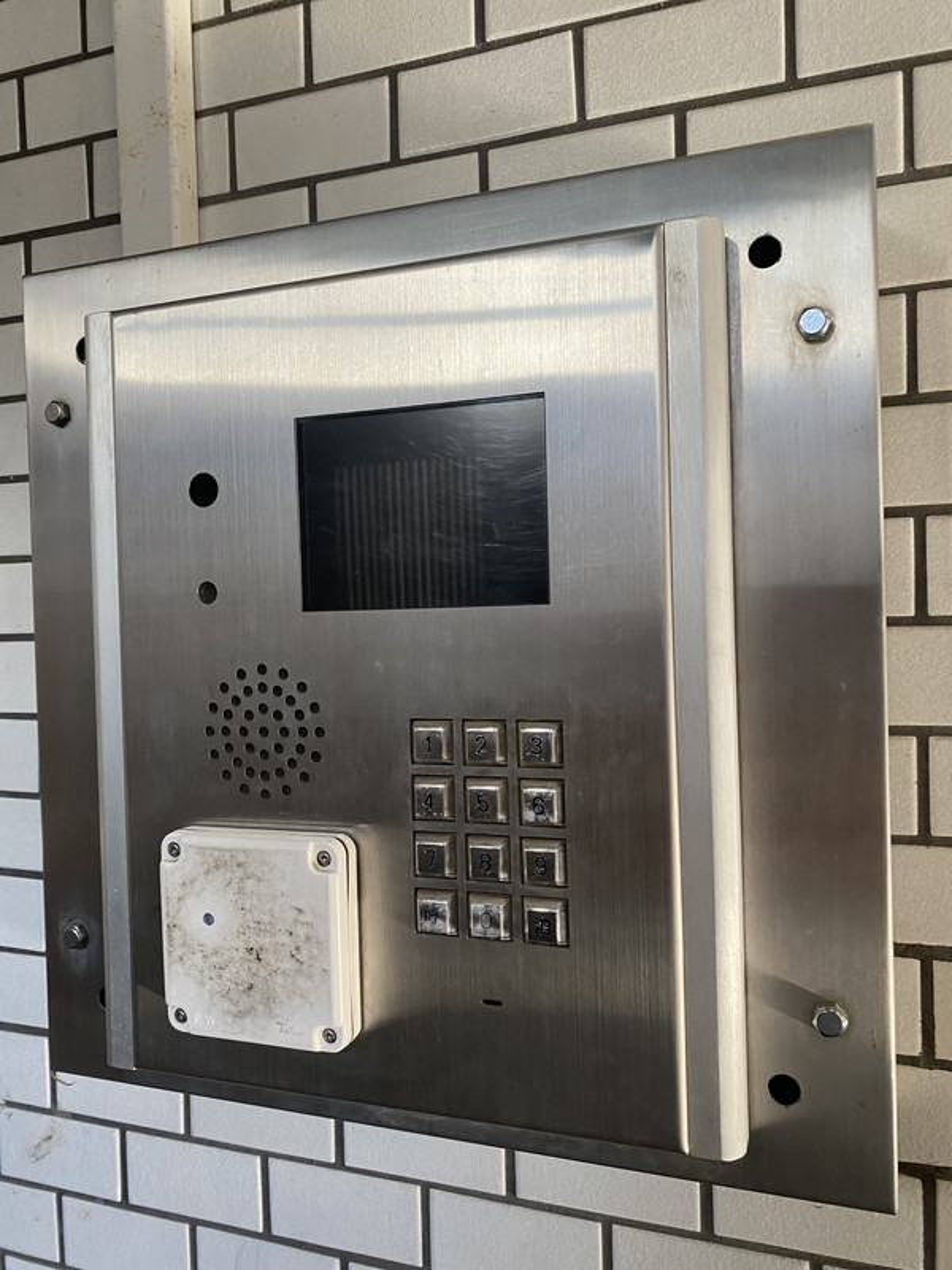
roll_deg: +1.5
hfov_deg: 53.1
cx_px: 476
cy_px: 635
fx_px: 953
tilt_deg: -2.3
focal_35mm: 26
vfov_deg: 67.3
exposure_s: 1/50
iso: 100
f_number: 1.8
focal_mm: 4.25
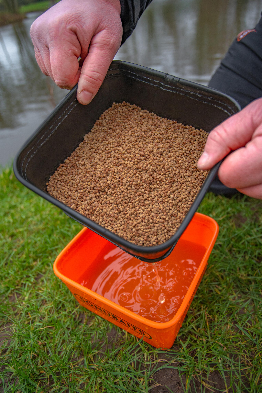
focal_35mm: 23
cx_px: 131
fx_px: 251
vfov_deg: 76.1
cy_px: 196
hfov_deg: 55.1
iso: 800
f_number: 4
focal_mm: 23
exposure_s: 1/250
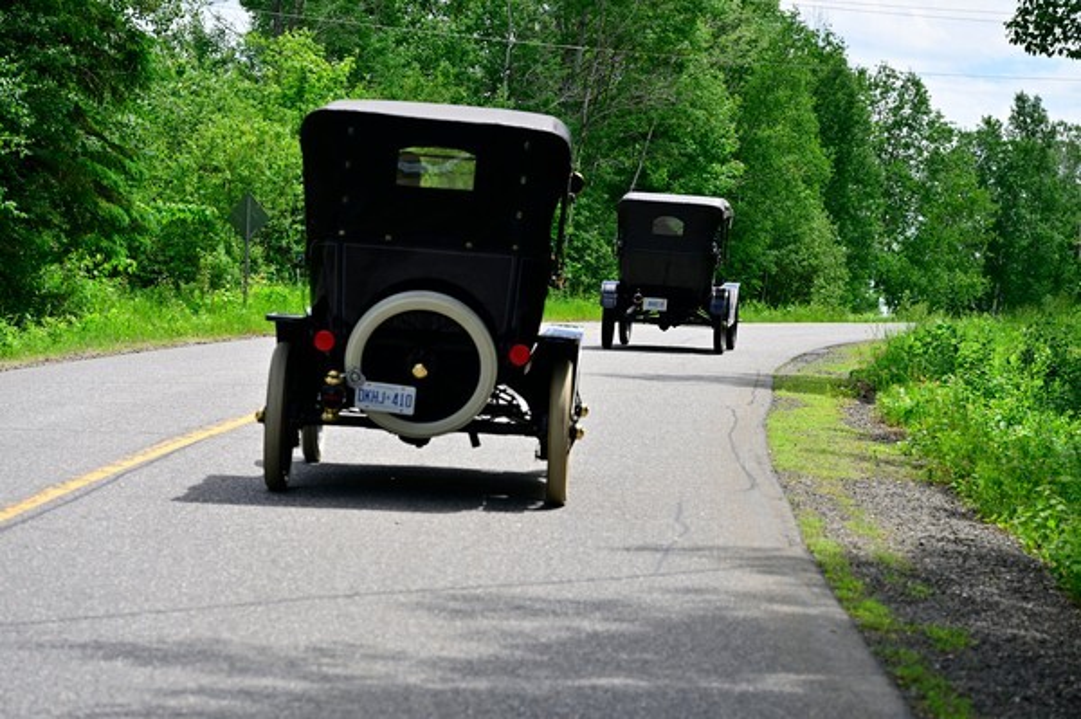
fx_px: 3600
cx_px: 540
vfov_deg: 11.4
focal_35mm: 120
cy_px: 360
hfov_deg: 17.1
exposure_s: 1/1250
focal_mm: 120
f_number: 6.3
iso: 360
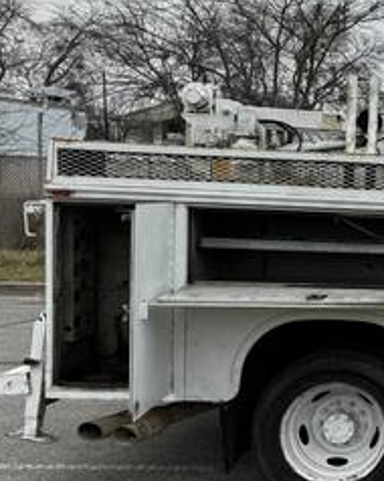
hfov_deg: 20.2
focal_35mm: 63
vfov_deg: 30.0
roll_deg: -1.0
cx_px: 602
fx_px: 896
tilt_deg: -5.6
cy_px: 249
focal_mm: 6.86
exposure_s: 1/1767
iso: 80
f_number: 1.78
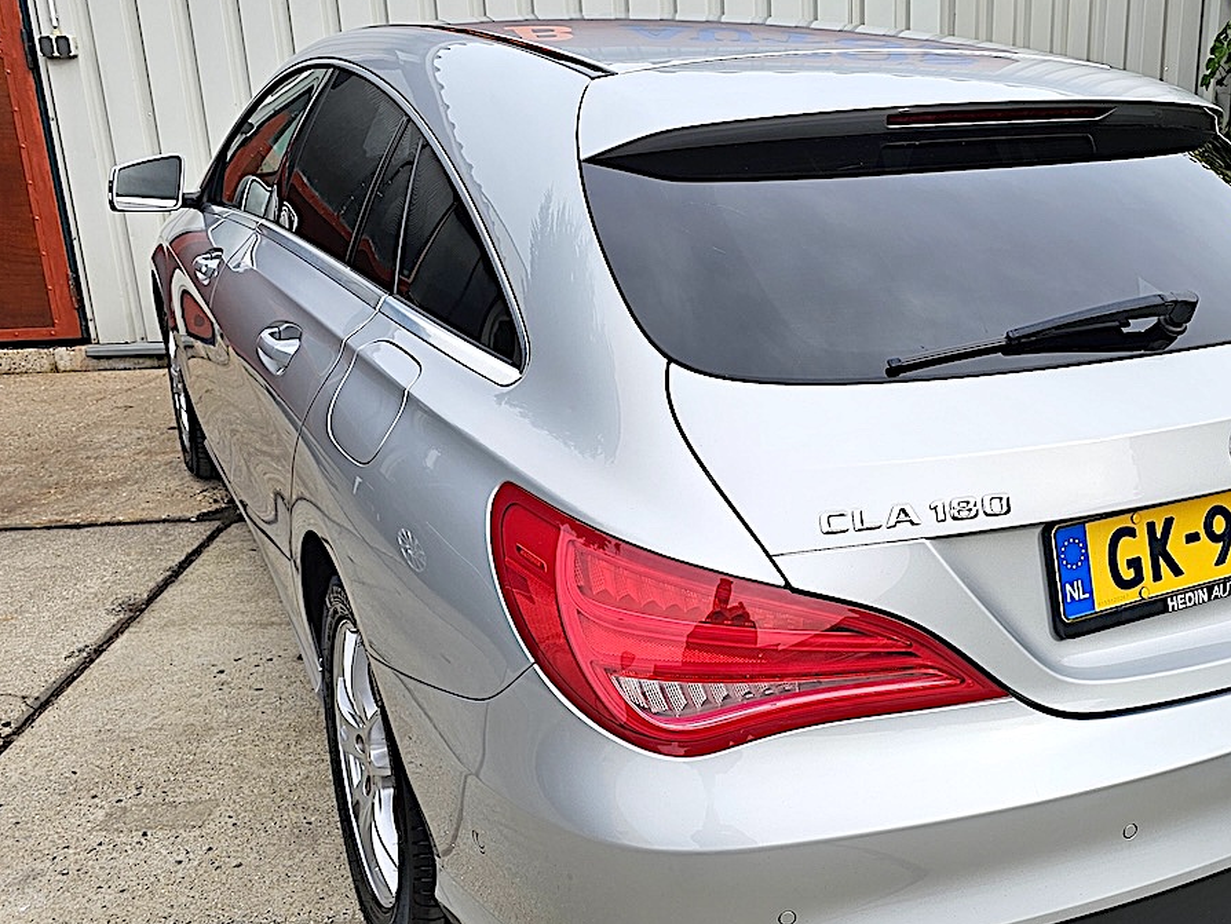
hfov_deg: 50.6
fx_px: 1281
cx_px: 797
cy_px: 441
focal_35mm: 36
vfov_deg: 39.7
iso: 10
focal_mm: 6.3
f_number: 1.7
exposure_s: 1/222
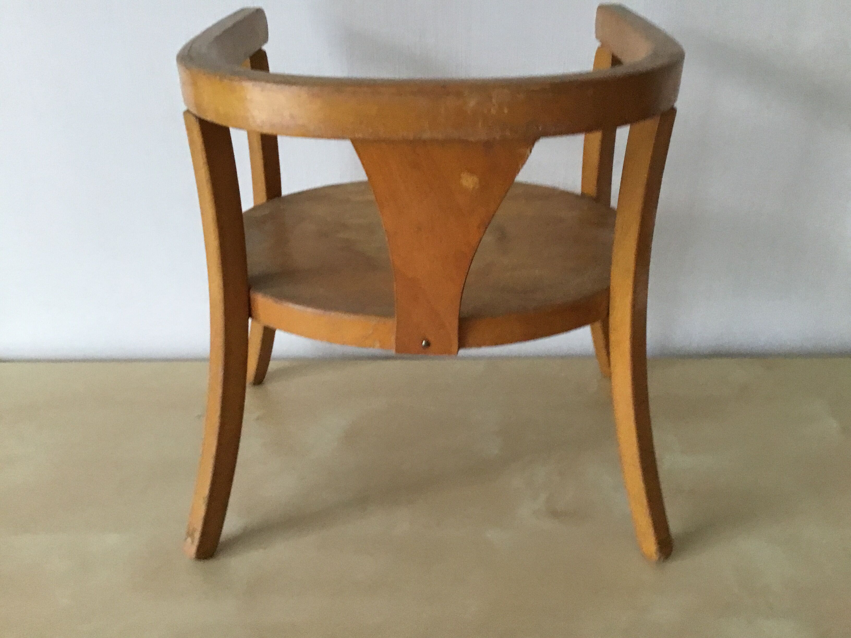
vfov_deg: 45.4
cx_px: 426
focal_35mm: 31
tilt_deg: -28.3
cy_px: 319
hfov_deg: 58.4
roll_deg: -1.8
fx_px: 762
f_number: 2.4
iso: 200
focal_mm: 3.3
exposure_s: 1/25
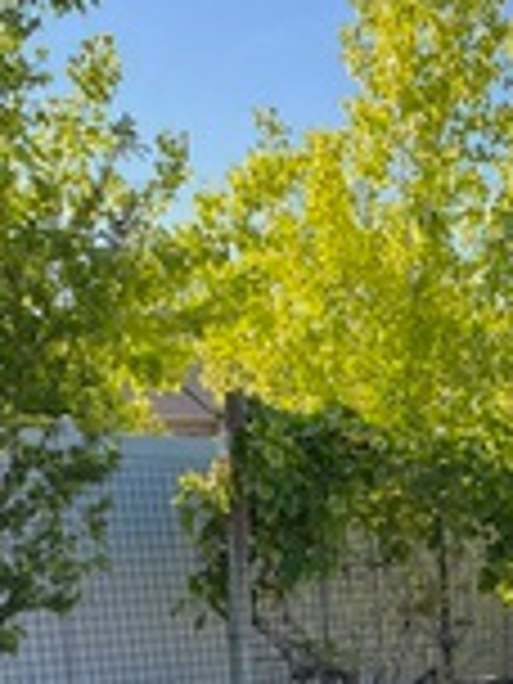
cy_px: 986
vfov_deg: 20.8
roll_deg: +0.3
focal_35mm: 82
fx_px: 1620
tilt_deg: -16.5
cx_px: 446
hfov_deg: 17.8
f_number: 1.8
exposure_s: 1/473
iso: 32
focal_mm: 4.25
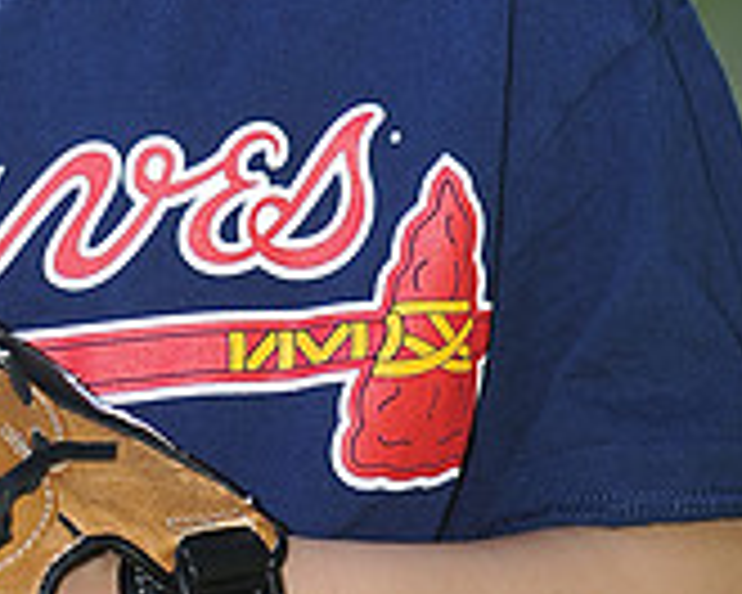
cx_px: -31
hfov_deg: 2.9
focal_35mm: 658
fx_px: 14450
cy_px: -338
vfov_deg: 2.3
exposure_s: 1/640
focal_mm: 200
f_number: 4.5
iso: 200
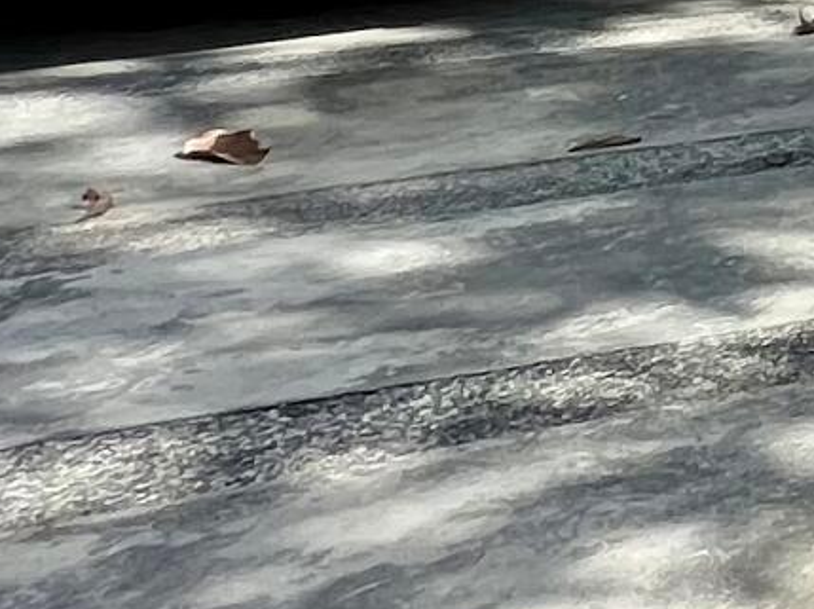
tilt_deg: +5.8
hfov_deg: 11.0
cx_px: 2543
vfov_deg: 13.8
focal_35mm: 91
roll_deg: +1.0
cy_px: -603
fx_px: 2138
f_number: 1.8
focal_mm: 1.57
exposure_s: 1/585
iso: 32
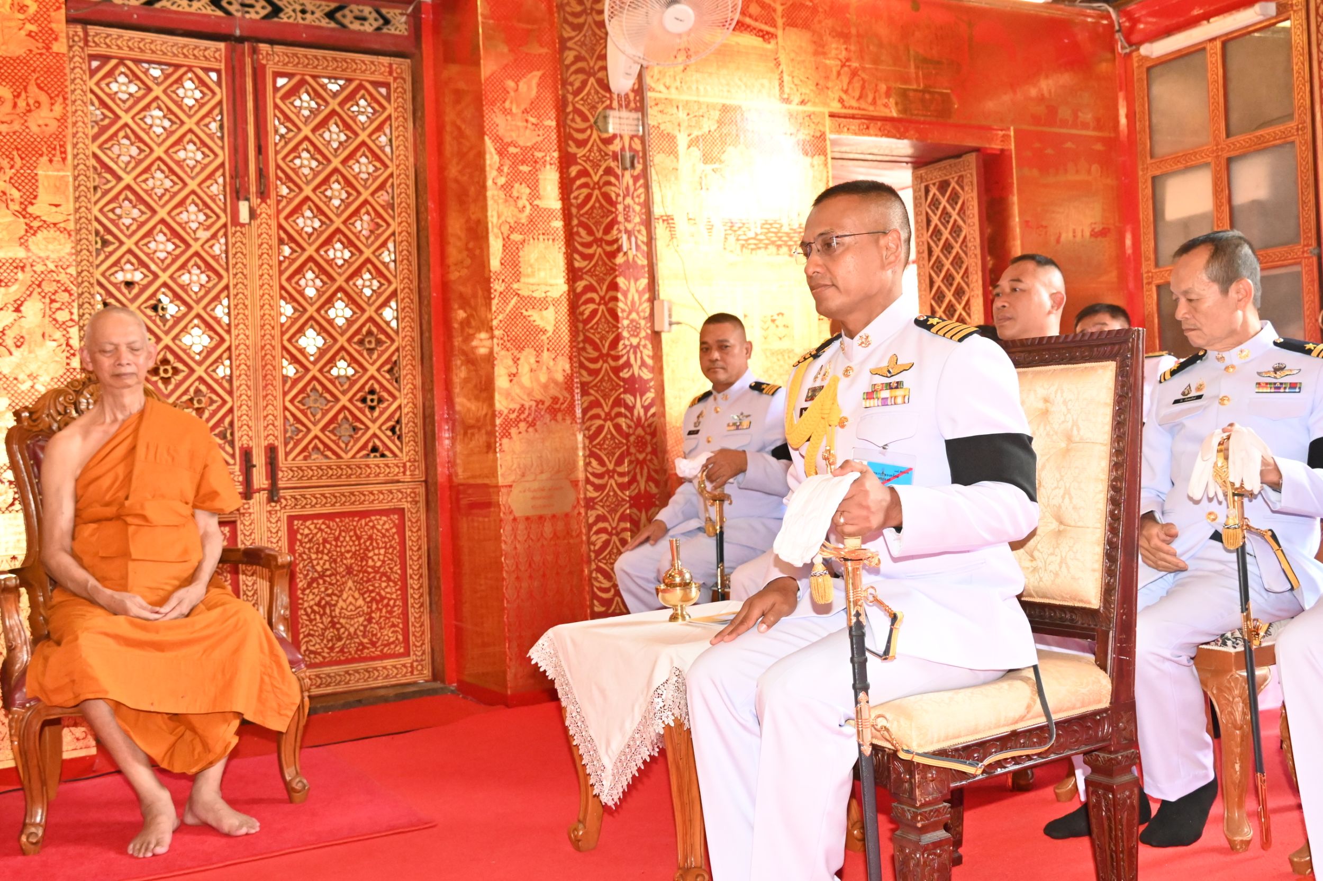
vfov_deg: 36.8
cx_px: 662
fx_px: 1322
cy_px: 440
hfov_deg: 53.2
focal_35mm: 36
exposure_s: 1/400
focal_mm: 24
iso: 4000
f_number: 4
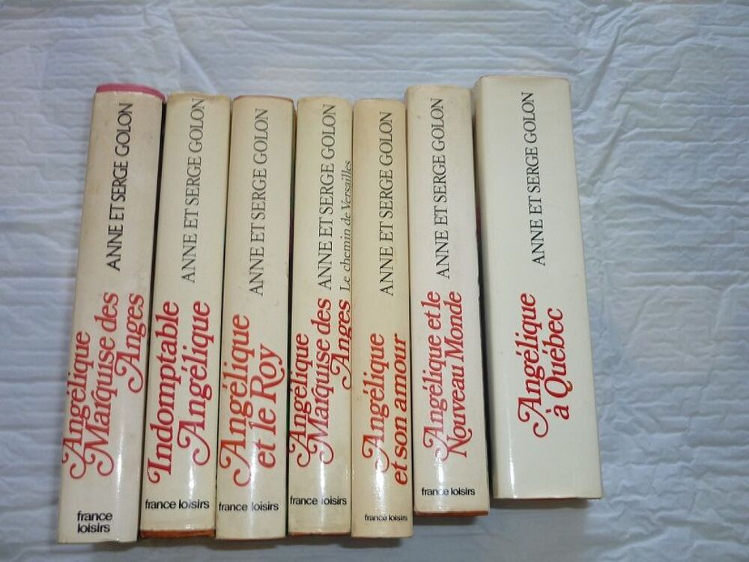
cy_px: 281
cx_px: 374
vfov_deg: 42.9
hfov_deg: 55.4
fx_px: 714
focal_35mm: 33
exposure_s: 1/30
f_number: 2.8
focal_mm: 5.5
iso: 100
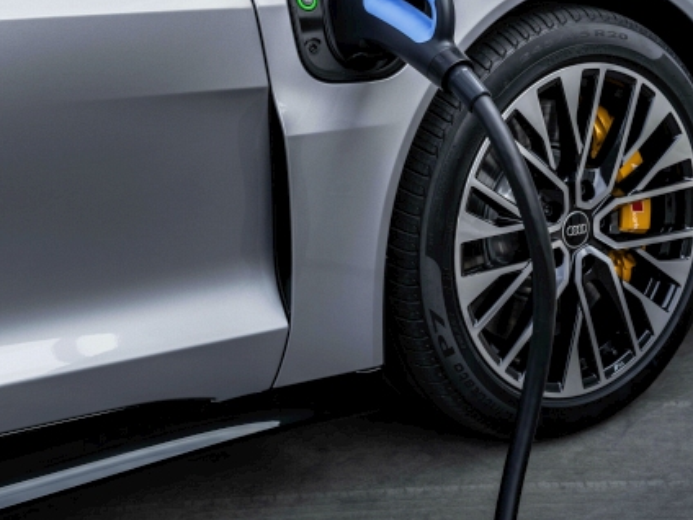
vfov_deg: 21.5
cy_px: 155
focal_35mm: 68
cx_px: 382
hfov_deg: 28.5
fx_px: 1361
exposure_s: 1/13
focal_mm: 45
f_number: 8
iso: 160
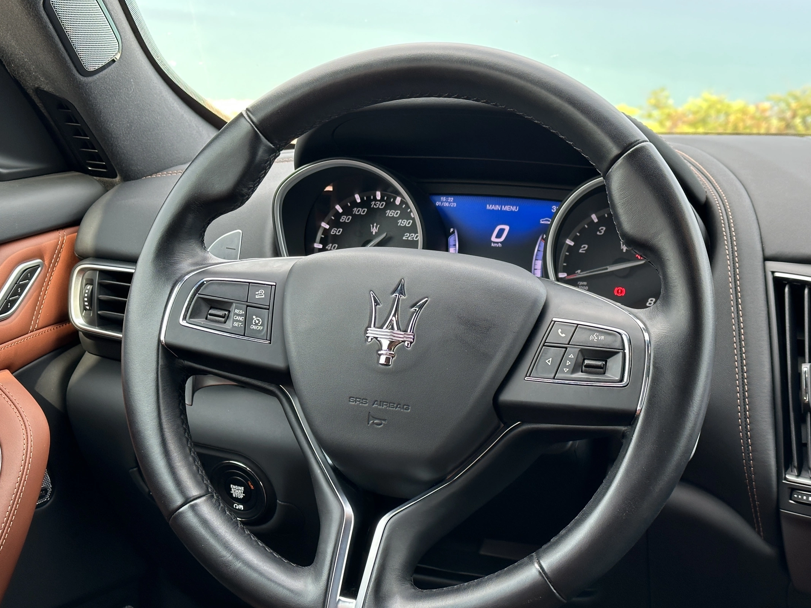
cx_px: 423
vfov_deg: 27.0
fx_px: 1265
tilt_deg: -16.9
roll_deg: -1.7
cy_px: 325
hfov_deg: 35.5
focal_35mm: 54
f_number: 1.78
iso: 80
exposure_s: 1/91
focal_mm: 6.86
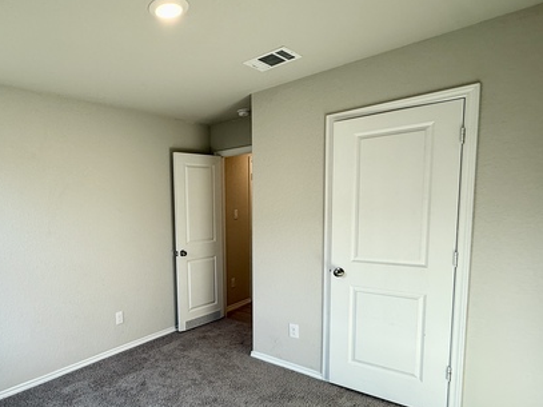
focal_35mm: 22
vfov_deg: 60.6
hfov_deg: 72.4
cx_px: 153
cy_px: 242
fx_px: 345
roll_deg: +1.9
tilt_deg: -5.5
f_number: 2.2
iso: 80
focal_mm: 2.22
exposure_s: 1/120
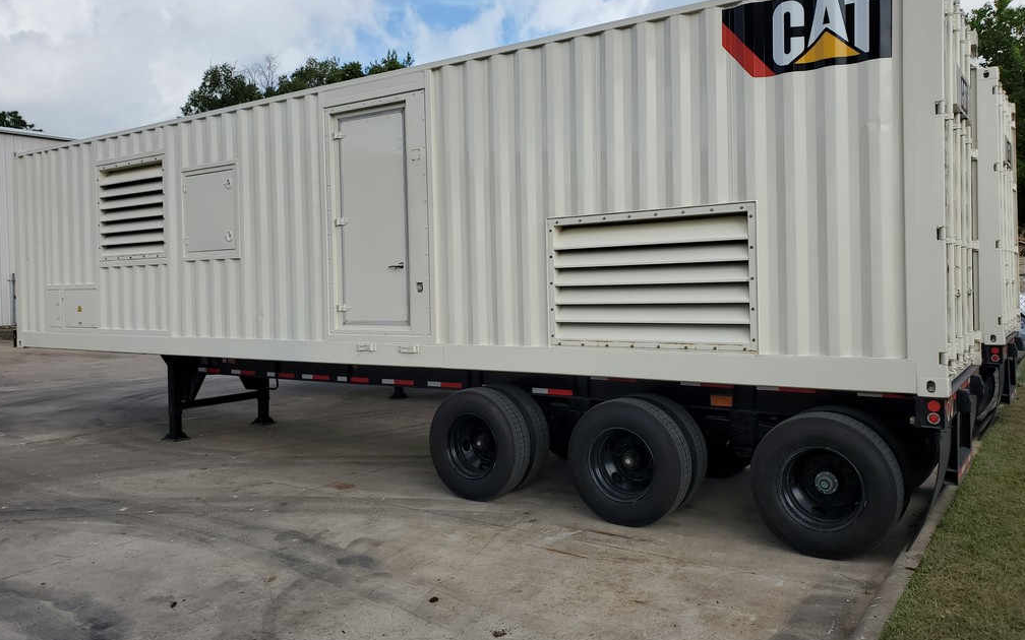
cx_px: 506
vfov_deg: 44.5
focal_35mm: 28
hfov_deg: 66.5
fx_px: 782
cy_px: 281
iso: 50
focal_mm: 4.3
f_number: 2.4
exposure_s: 1/1198
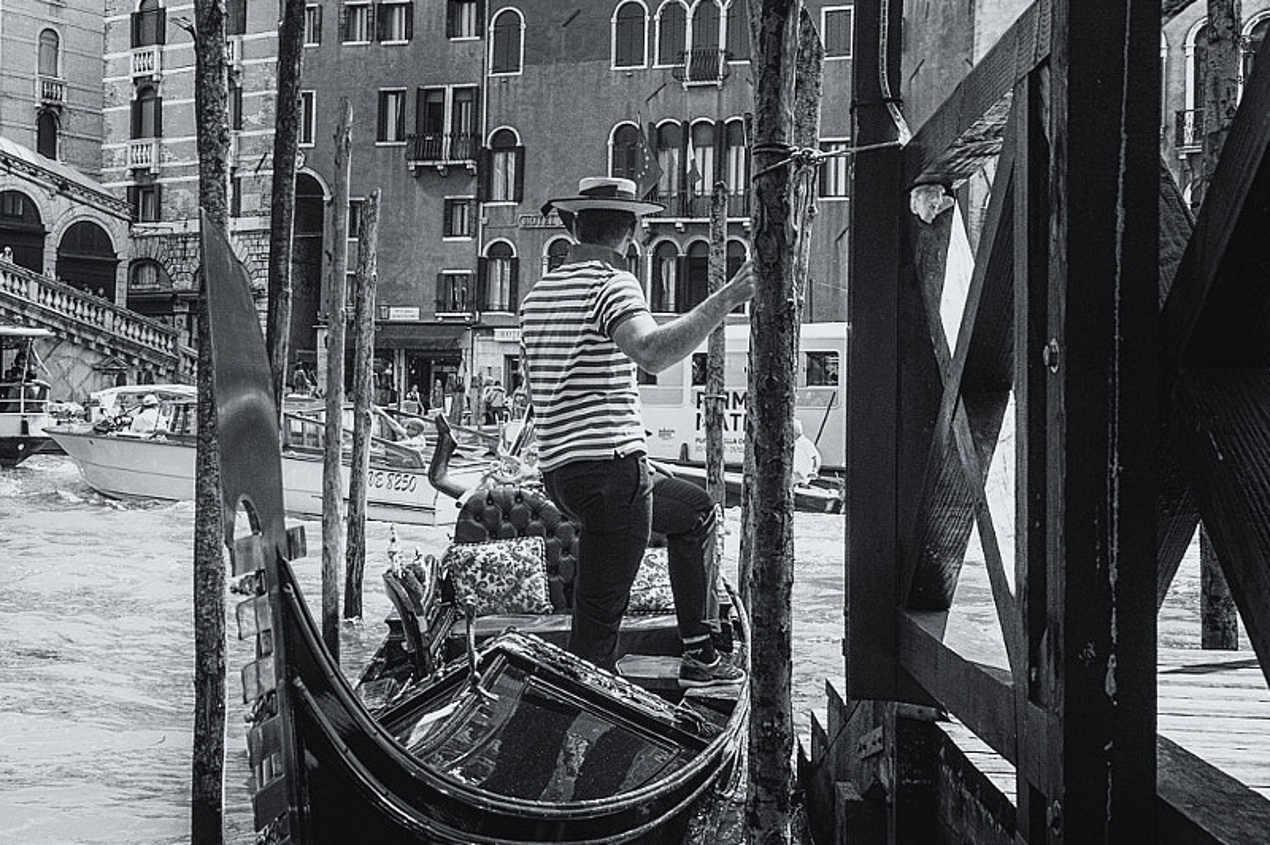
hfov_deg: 36.5
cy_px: 326
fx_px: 1903
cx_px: 410
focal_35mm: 54
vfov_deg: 25.0
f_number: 9
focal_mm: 18
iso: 200
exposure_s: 1/250
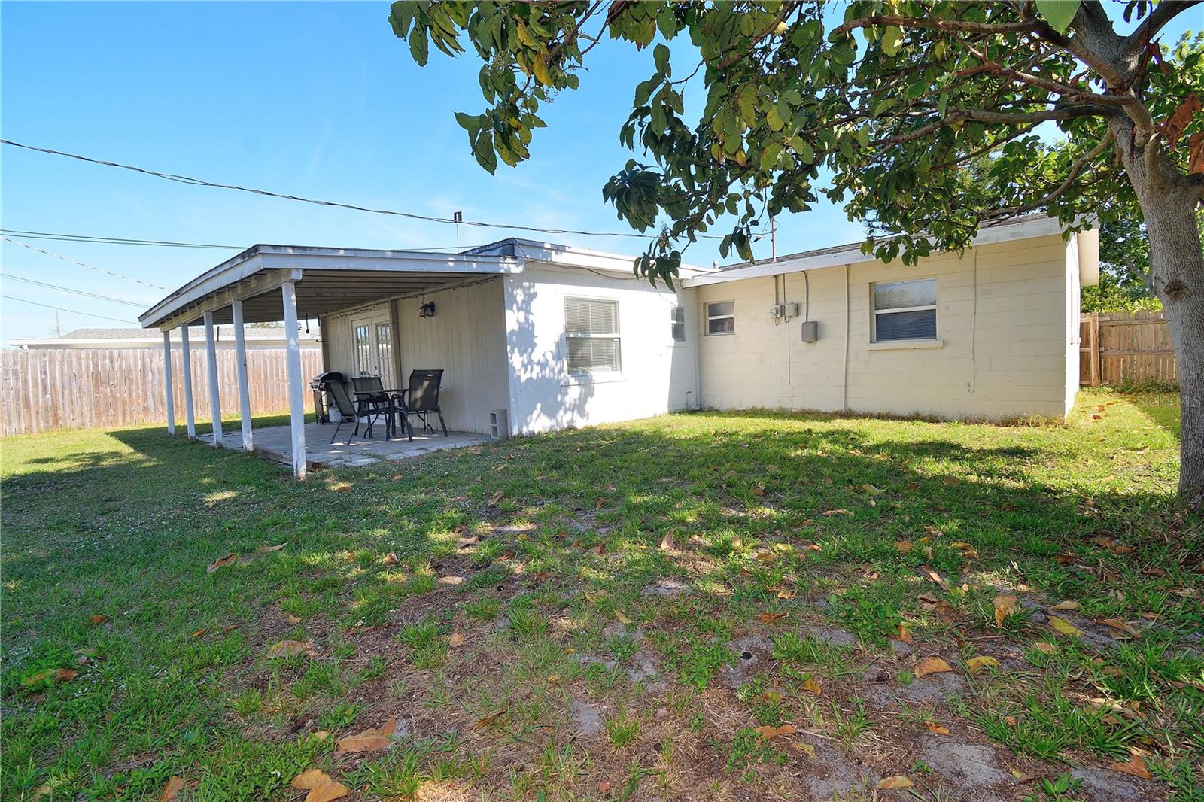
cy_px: 401
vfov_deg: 77.3
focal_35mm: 15
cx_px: 602
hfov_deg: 100.4
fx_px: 502
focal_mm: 10
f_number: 10
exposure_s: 1/200
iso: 200
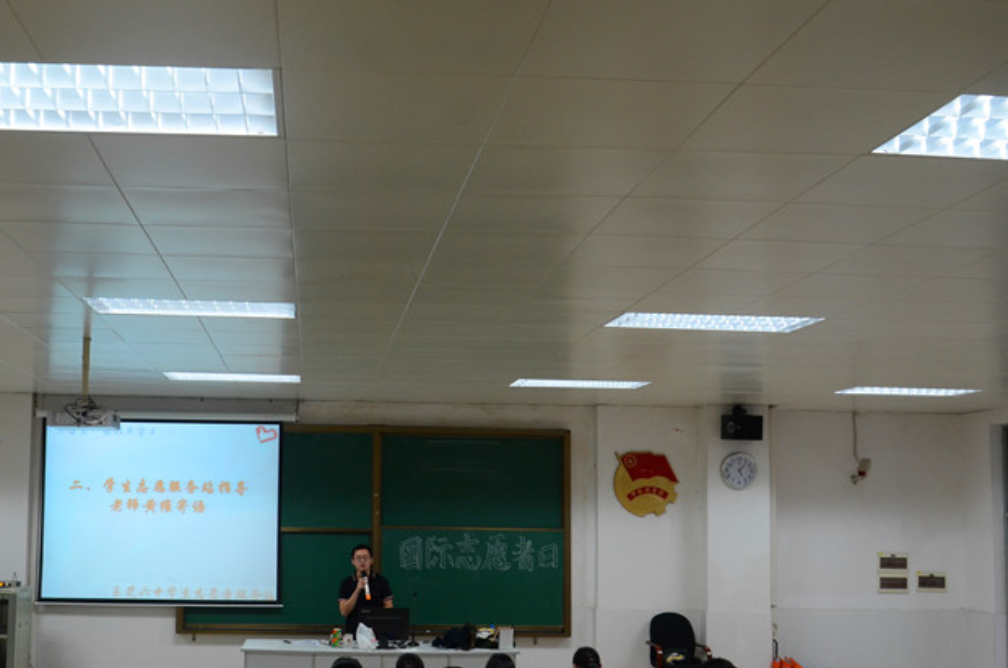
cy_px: 377
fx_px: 1278
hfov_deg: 42.7
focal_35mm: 46
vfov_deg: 29.3
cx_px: 376
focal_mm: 21
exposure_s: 1/40
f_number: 6.3
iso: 640
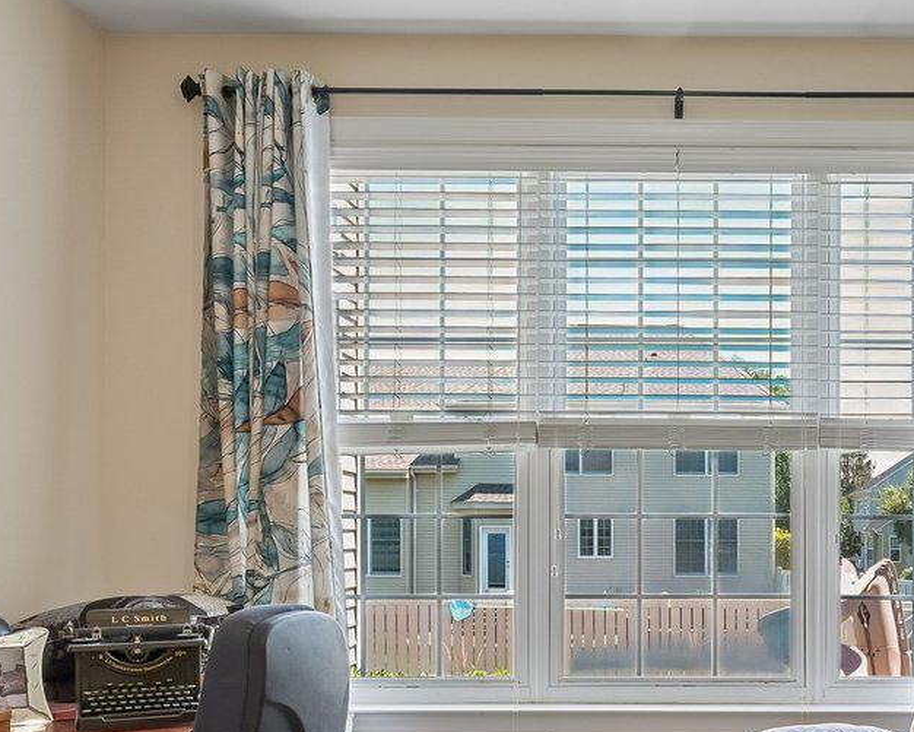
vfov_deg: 34.4
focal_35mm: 43
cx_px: 731
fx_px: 1163
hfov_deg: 41.1
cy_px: 521
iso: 400
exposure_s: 1/13
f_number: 11
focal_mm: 14
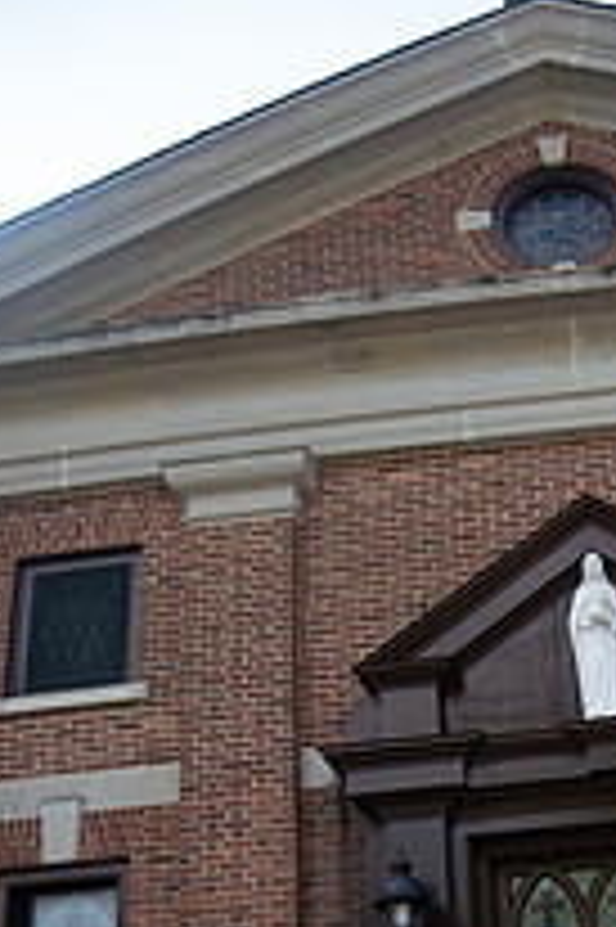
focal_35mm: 35
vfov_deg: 46.1
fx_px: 900
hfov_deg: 34.0
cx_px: 636
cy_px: 918
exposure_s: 1/1250
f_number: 4
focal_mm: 16
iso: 400
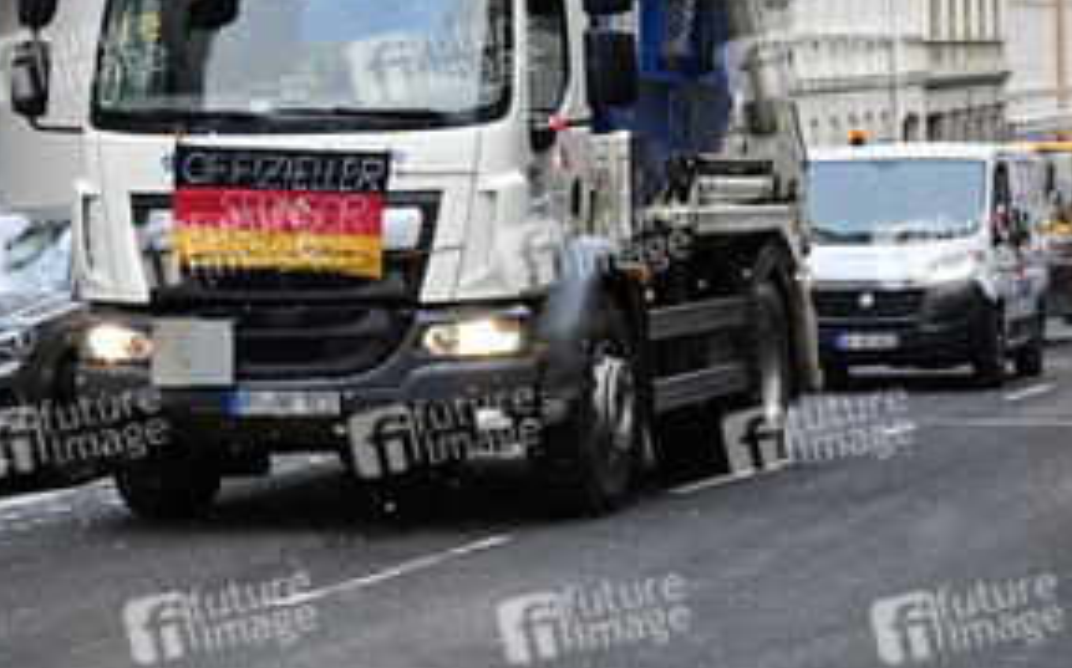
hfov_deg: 18.6
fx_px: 3270
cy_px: 153
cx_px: 495
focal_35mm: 112
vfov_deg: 11.6
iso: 1100
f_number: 2.8
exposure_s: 1/320
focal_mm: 70
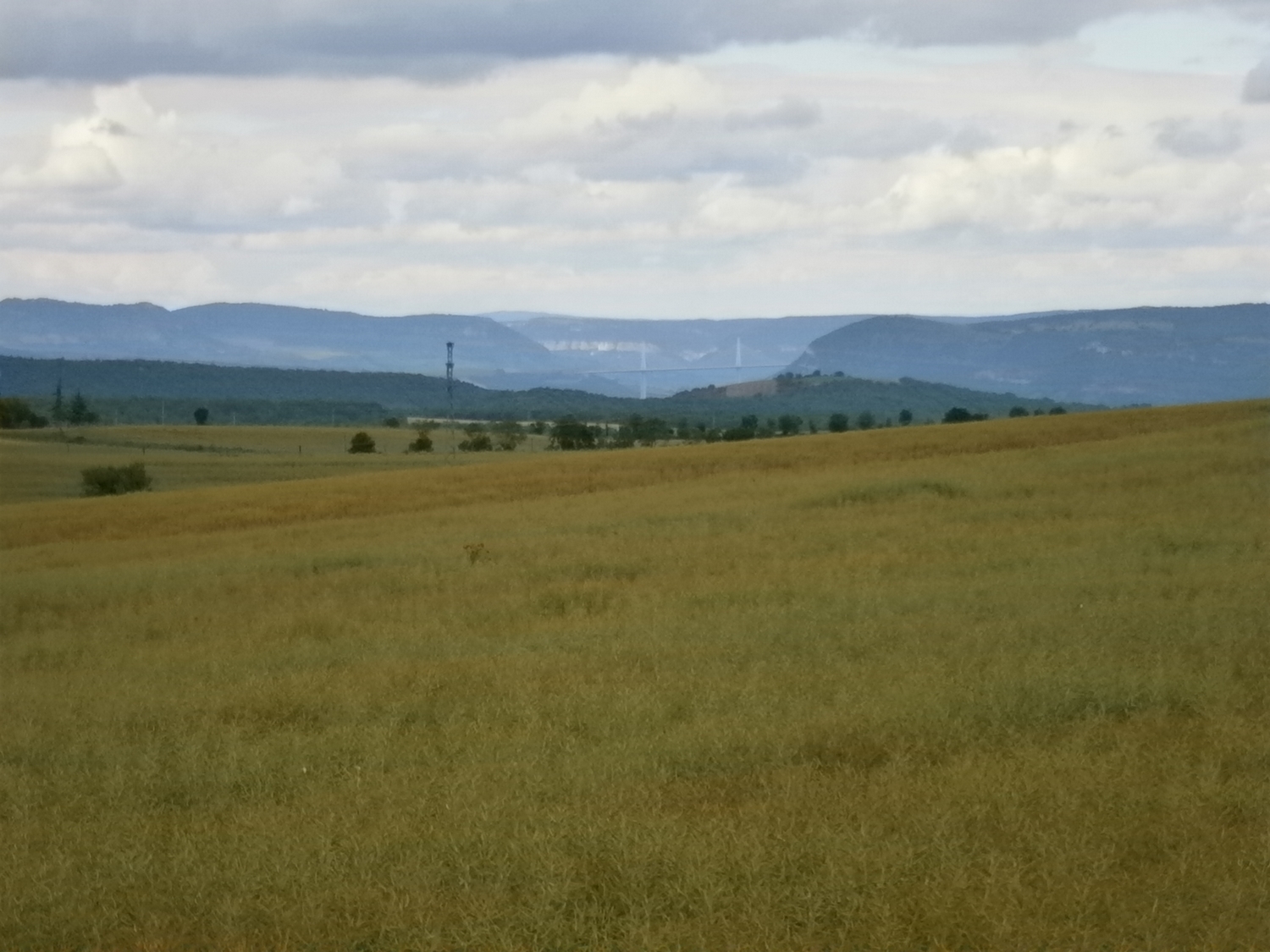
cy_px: 476
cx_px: 635
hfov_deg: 15.2
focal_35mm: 130
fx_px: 4769
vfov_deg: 11.4
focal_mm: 23.5
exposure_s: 1/200
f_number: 6.5
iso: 80
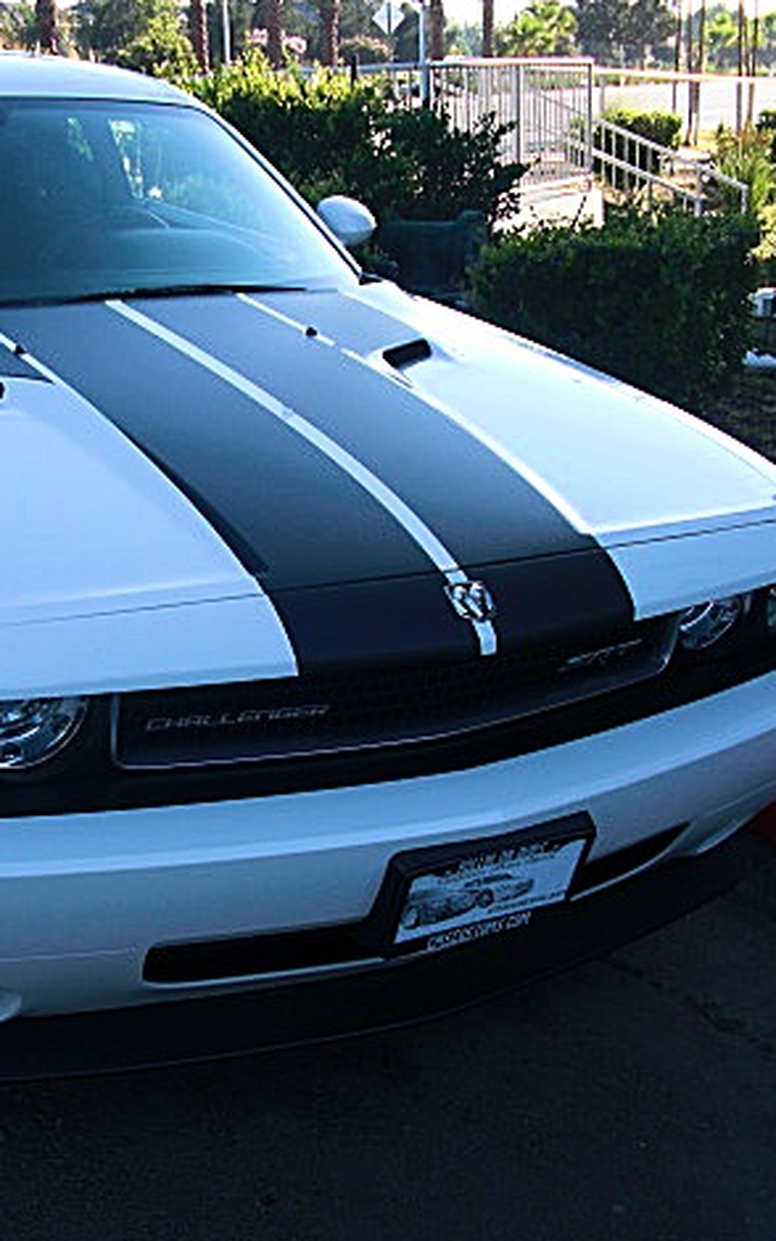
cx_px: 148
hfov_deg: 24.5
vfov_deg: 38.9
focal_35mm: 52
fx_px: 1758
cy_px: 626
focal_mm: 6.3
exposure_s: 1/320
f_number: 2.8
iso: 50
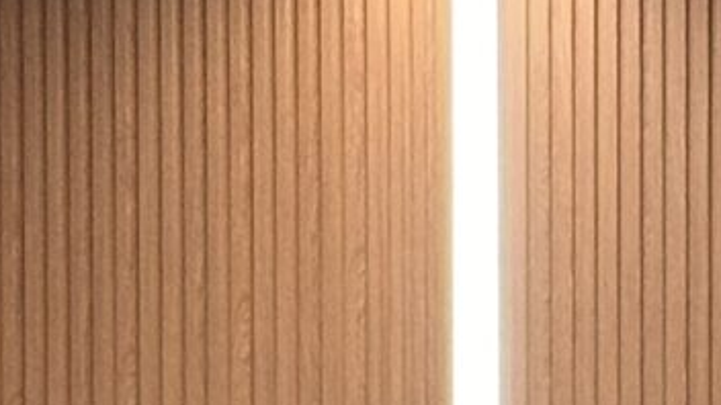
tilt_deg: +1.2
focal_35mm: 380
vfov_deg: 3.2
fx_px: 7265
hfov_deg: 5.5
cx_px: 1544
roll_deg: -0.2
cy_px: 1072
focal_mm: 6.86
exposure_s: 1/49
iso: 200
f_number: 1.78
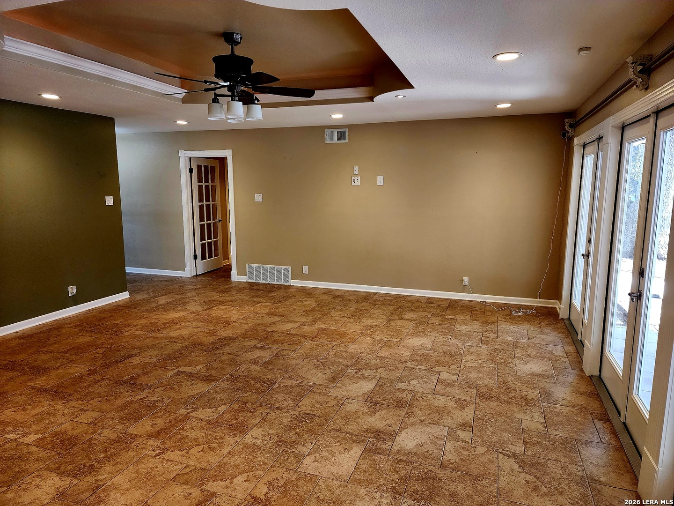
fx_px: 448
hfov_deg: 73.9
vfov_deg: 58.9
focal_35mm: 23
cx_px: 337
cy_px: 253
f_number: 1.8
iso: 250
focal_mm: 6.4
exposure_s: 1/120
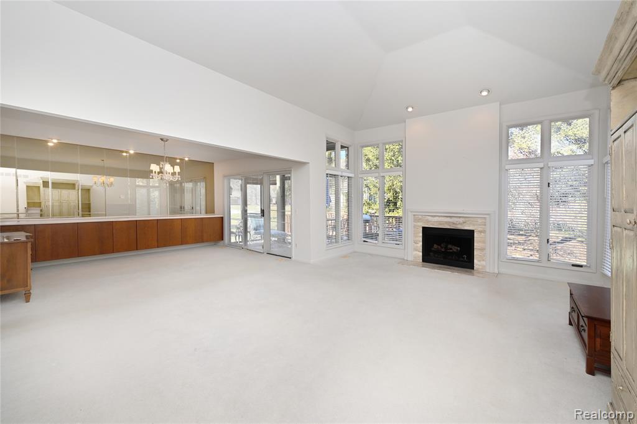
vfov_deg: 81.2
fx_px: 248
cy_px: 212
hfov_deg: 104.3
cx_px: 318
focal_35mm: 14
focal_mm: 14
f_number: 9
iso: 250
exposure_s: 1/60
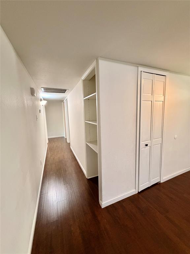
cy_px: 127
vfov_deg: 102.1
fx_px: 102
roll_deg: +2.1
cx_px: 95
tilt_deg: -7.0
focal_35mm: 14
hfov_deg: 85.7
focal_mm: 2.22
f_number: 2.2
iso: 400
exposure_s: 1/60
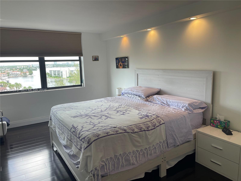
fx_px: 174
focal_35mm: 25
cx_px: 120
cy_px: 90
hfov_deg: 69.4
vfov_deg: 54.9
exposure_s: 1/120
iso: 40
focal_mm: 5.1
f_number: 1.6
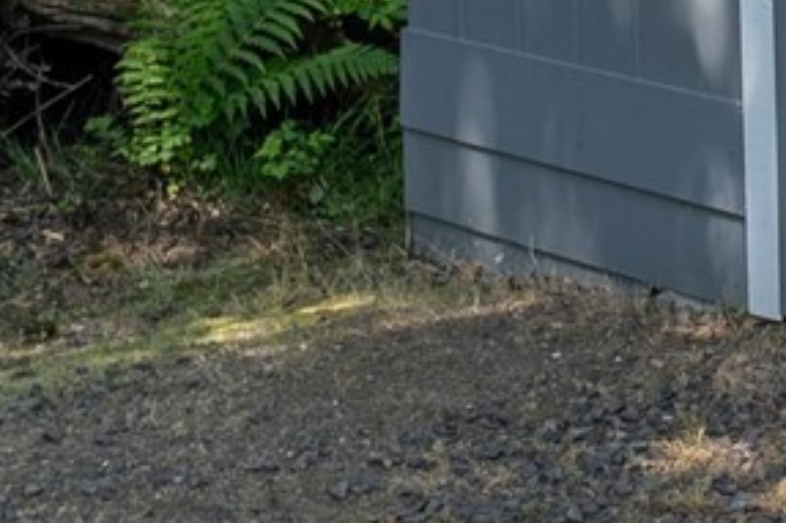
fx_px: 2706
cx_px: 1516
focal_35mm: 124
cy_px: -444
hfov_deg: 14.2
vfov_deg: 10.3
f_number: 7.1
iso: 80
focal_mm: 21
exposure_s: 1/50
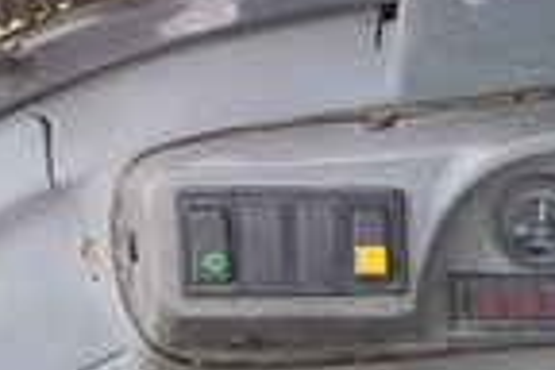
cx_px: 694
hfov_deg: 22.1
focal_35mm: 84
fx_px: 1295
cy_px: 335
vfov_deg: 16.1
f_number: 1.8
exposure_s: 1/164
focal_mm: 3
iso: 25
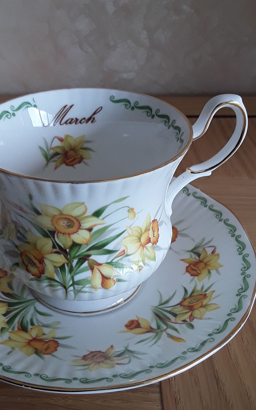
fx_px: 446
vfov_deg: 49.2
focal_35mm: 40
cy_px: 184
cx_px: 94
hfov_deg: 31.8
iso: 40
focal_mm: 2.91
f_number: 1.9
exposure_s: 1/50
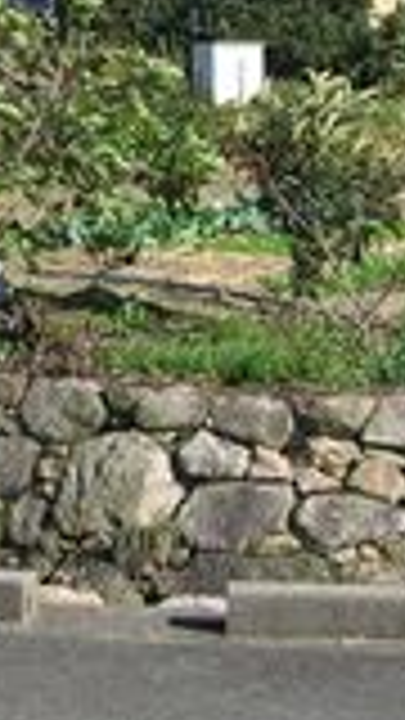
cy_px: 79
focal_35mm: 120
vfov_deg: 17.6
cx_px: -54
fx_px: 2291
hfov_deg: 10.0
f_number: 4.9
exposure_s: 1/326
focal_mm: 5.7
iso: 50
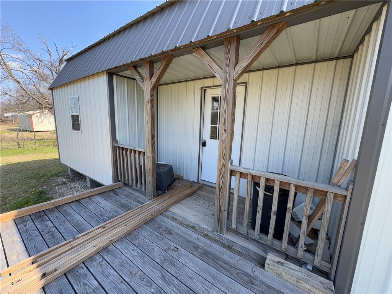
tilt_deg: -9.6
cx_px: 196
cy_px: 147
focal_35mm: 14
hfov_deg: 102.1
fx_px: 159
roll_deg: -1.9
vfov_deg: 85.7
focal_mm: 2.22
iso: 40
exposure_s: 1/331
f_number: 2.2
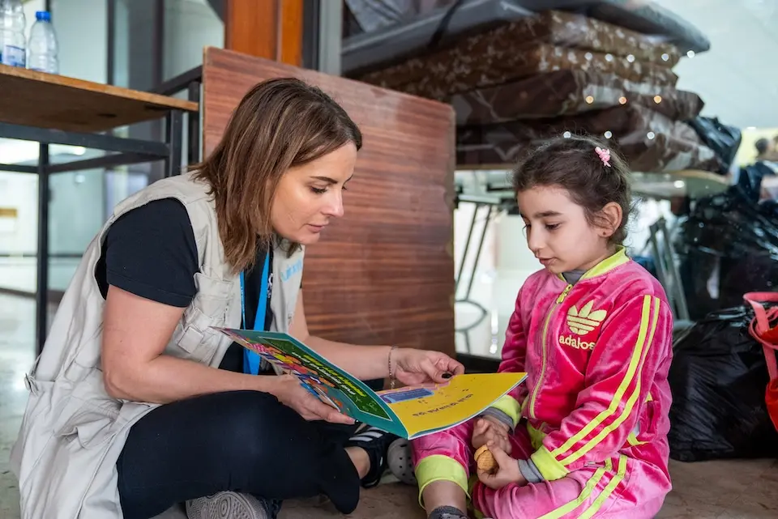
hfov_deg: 61.9
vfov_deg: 43.6
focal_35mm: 30
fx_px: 649
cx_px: 389
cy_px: 260
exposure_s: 1/100
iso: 5000
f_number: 2.8
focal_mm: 30
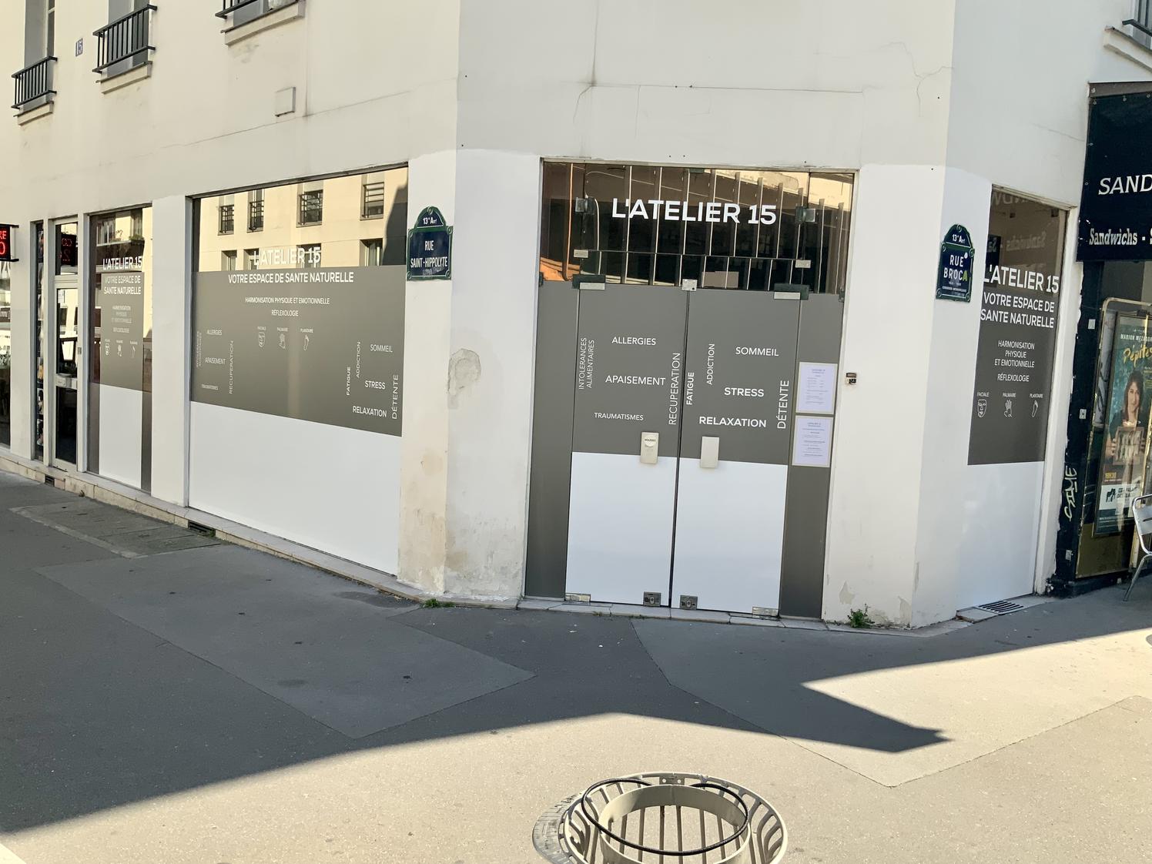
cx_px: 576
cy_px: 432
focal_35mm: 29
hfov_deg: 61.7
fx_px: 965
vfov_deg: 48.2
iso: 16
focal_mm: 3
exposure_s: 1/804
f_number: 1.8
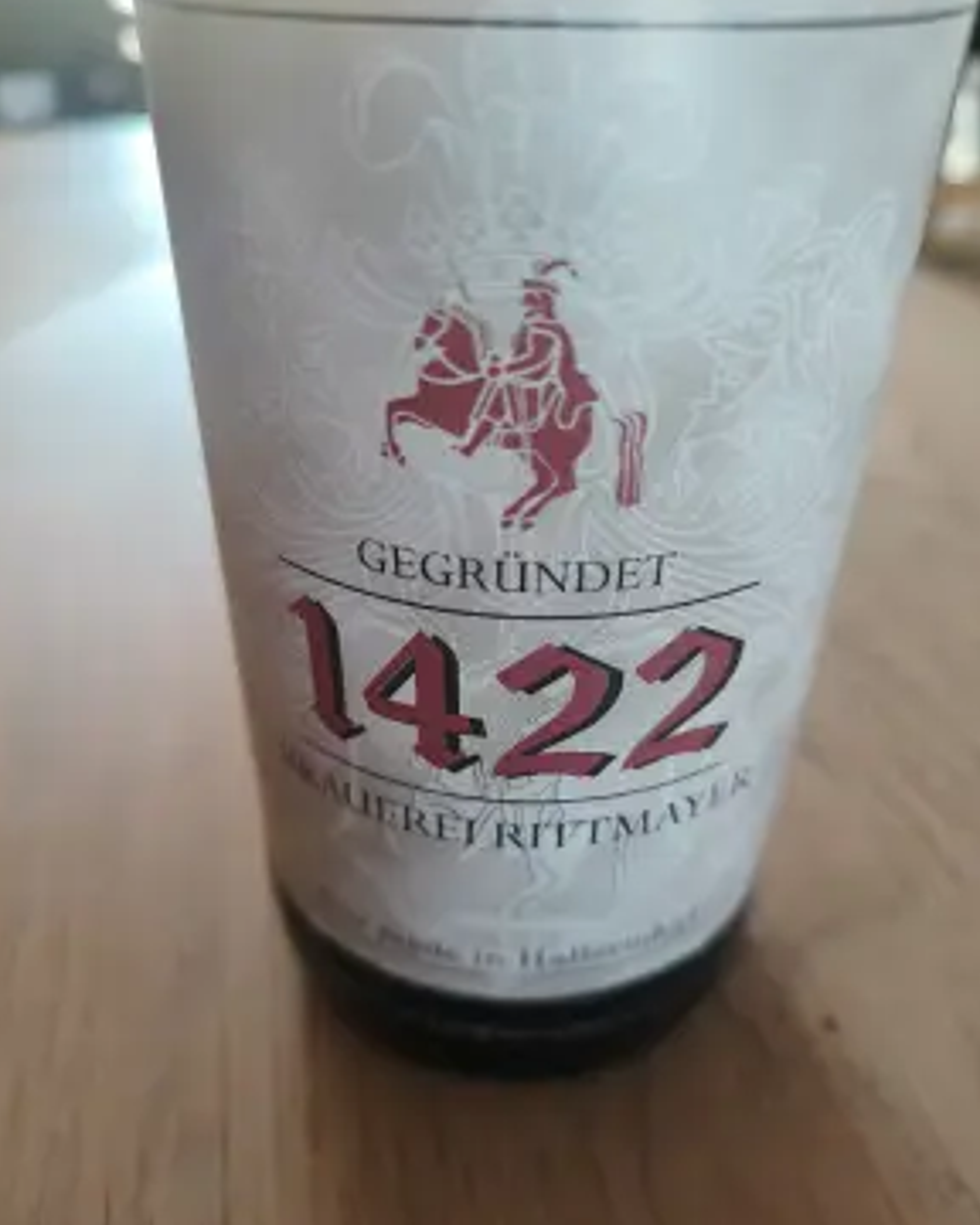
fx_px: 943
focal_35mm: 26
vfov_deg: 65.9
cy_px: 660
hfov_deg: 54.9
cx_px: 490
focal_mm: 5.59
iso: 200
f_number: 2.8
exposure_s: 1/50
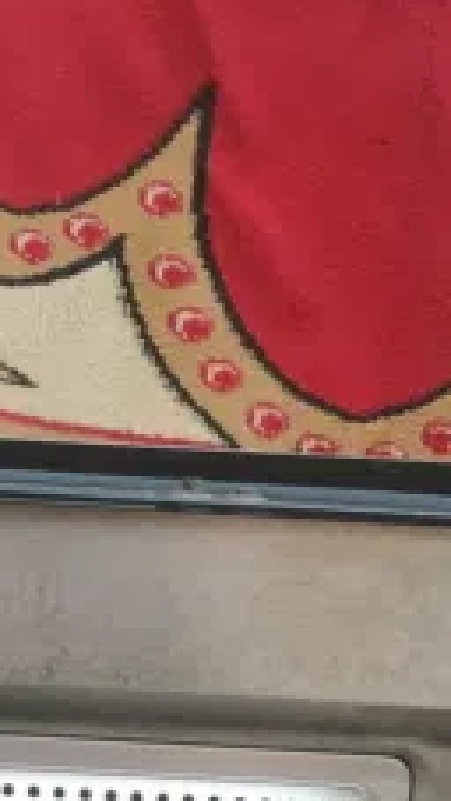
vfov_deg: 24.4
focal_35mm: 83
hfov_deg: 14.4
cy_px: 812
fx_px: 1761
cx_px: 0
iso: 80
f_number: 1.8
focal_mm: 5.3
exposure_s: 1/100
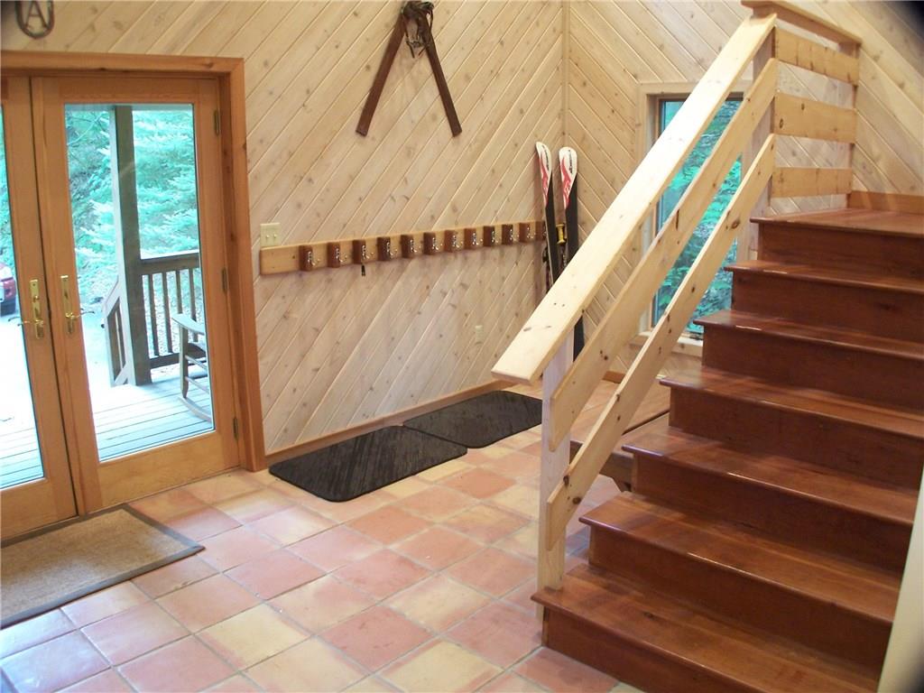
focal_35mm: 38
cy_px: 346
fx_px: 1014
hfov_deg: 49.0
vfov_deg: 37.7
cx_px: 462
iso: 140
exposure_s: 1/4
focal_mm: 6.3
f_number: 2.8
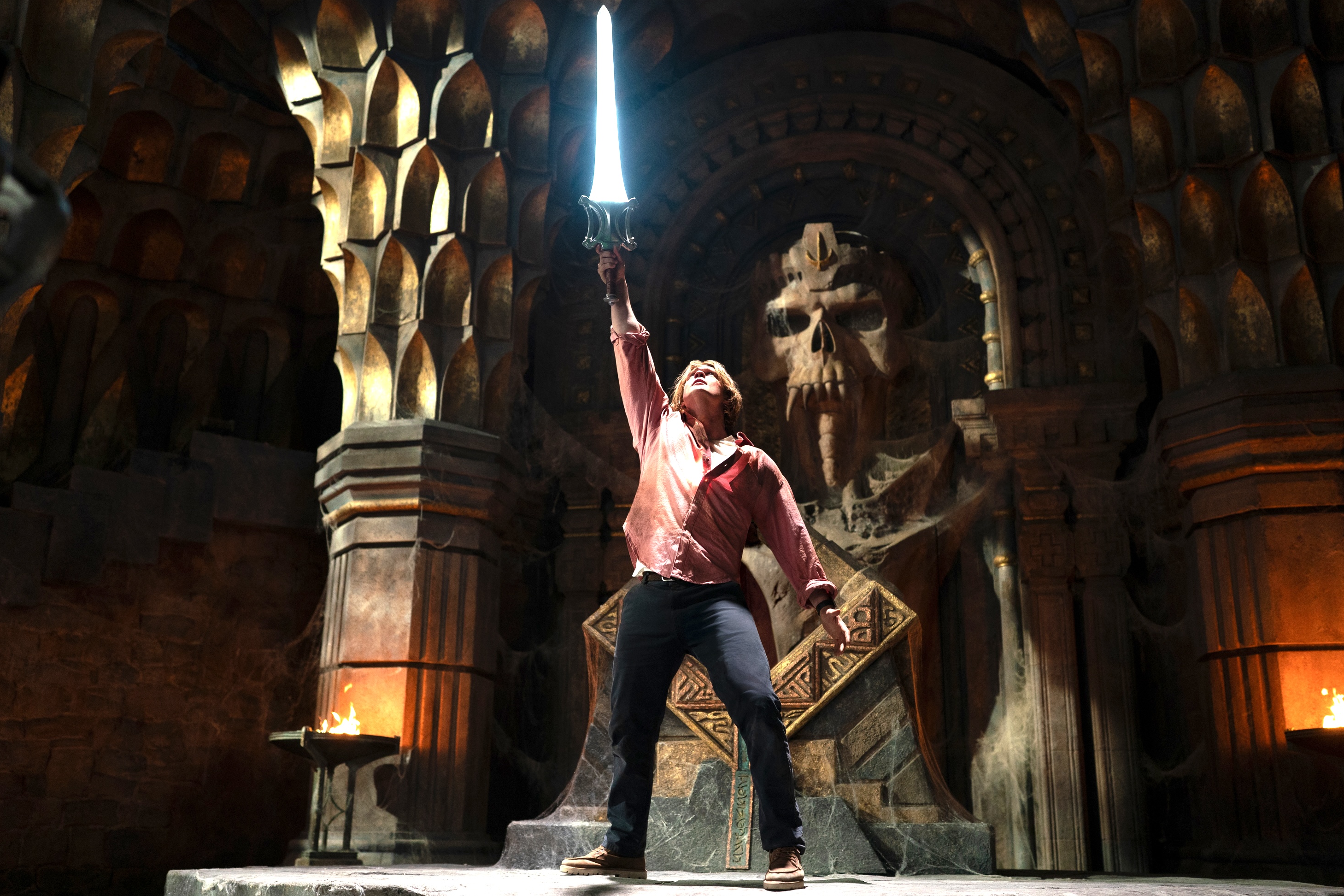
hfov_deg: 53.1
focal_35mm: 36
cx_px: 682
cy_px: 444
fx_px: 1344
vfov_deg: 36.9
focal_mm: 35
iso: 1250
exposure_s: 1/160
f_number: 2.5
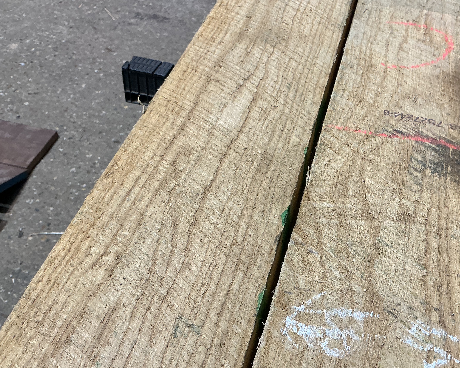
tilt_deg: -49.5
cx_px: 293
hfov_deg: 48.5
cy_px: 190
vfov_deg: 40.1
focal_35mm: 37
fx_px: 504
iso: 64
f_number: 1.8
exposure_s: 1/60
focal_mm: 3
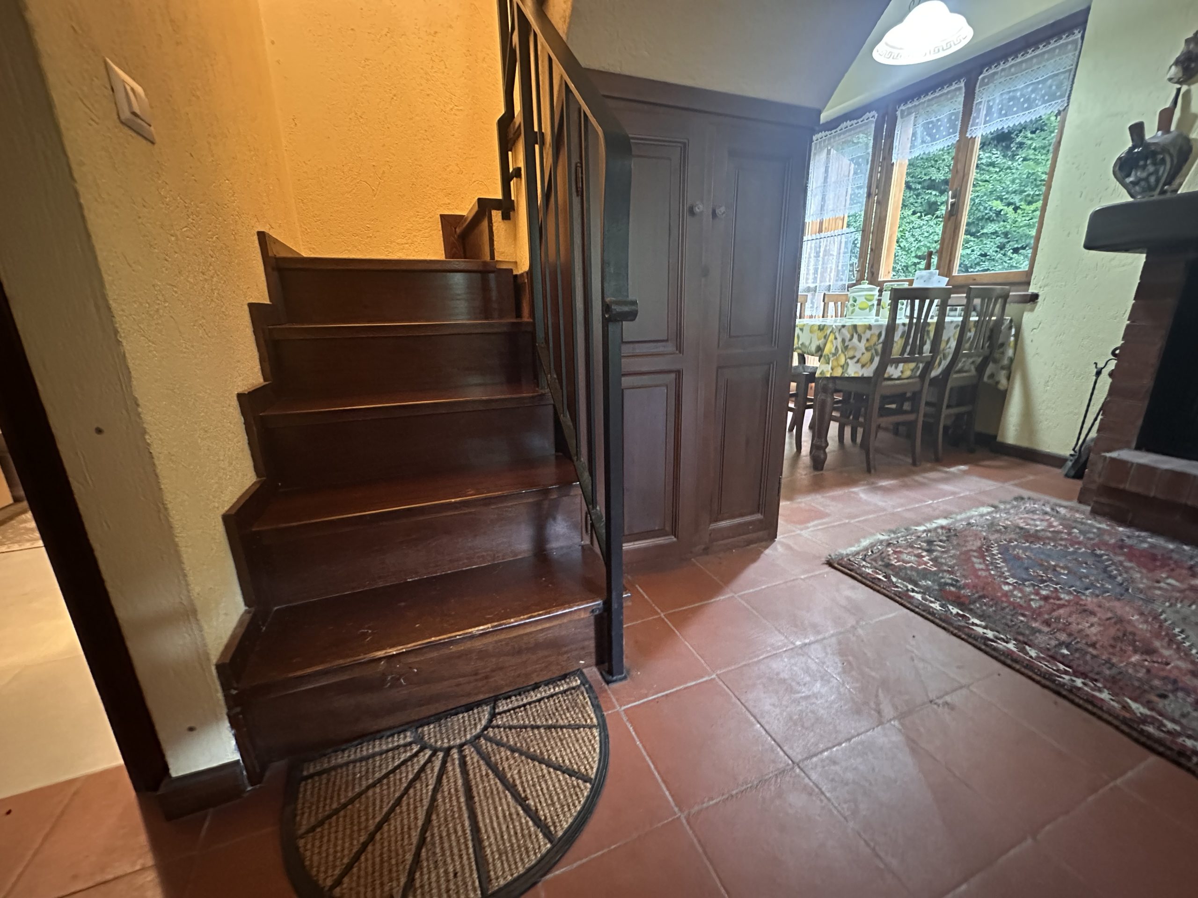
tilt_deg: -15.7
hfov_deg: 102.1
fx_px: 485
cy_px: 449
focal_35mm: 14
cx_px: 599
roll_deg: +1.3
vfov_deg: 85.7
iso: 1250
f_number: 2.2
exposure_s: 1/25
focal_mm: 2.22
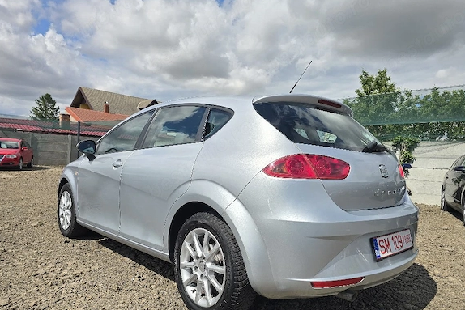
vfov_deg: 51.3
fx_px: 323
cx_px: 239
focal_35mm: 25
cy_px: 165
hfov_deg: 71.5
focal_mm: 6.3
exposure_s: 1/1250
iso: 12
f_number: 1.7
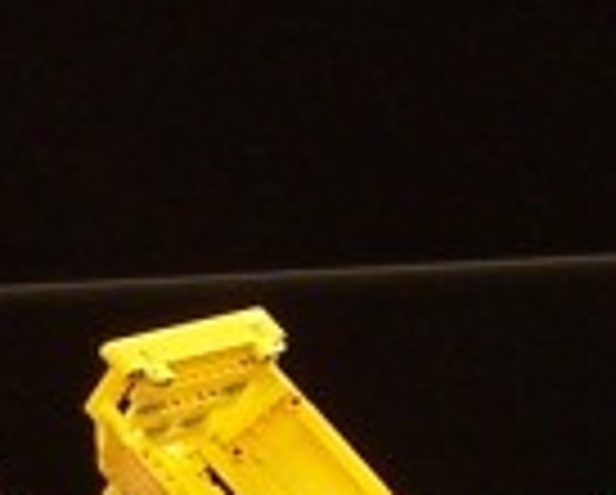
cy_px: 850
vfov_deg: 4.1
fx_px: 6792
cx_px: 265
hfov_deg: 5.2
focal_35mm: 372
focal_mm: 8.5
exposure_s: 1/2
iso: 80
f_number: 3
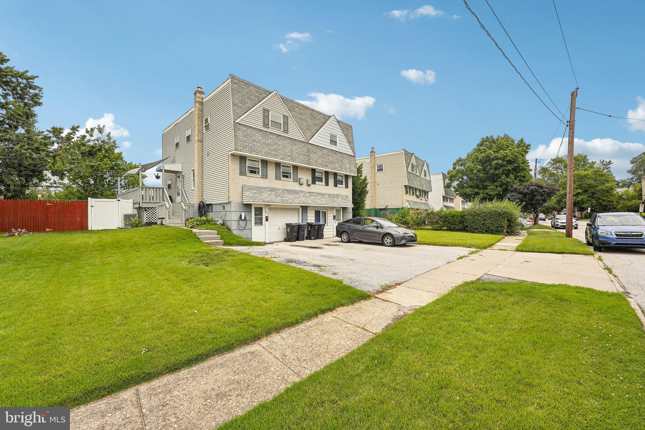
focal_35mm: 14
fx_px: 251
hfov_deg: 104.3
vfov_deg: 81.2
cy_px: 215
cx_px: 322
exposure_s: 1/2500
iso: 500
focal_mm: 14
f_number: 8
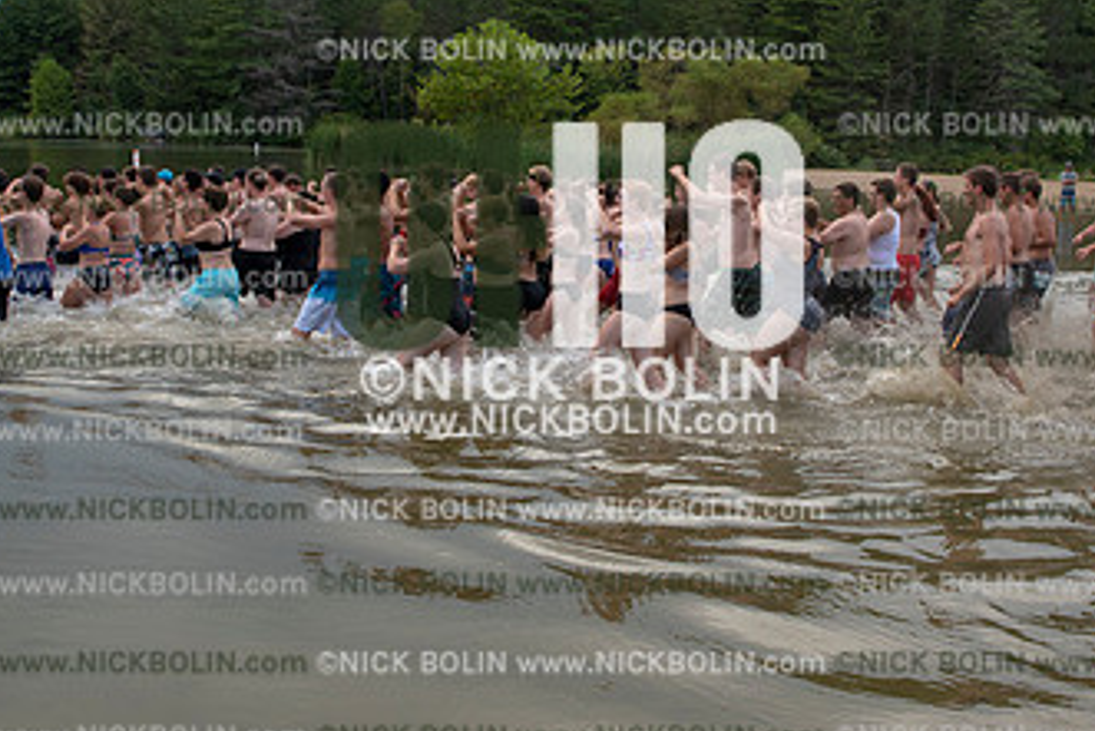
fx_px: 1278
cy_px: 280
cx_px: 569
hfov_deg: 46.4
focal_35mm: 42
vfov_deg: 31.8
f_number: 3.2
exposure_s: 1/800
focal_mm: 24
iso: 160
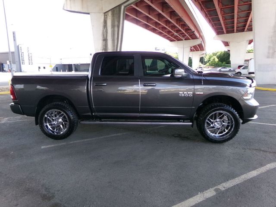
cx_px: 138
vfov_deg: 56.8
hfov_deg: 71.6
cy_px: 104
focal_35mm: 24
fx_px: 191
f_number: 11.07
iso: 524
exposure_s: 1/60
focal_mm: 4.3
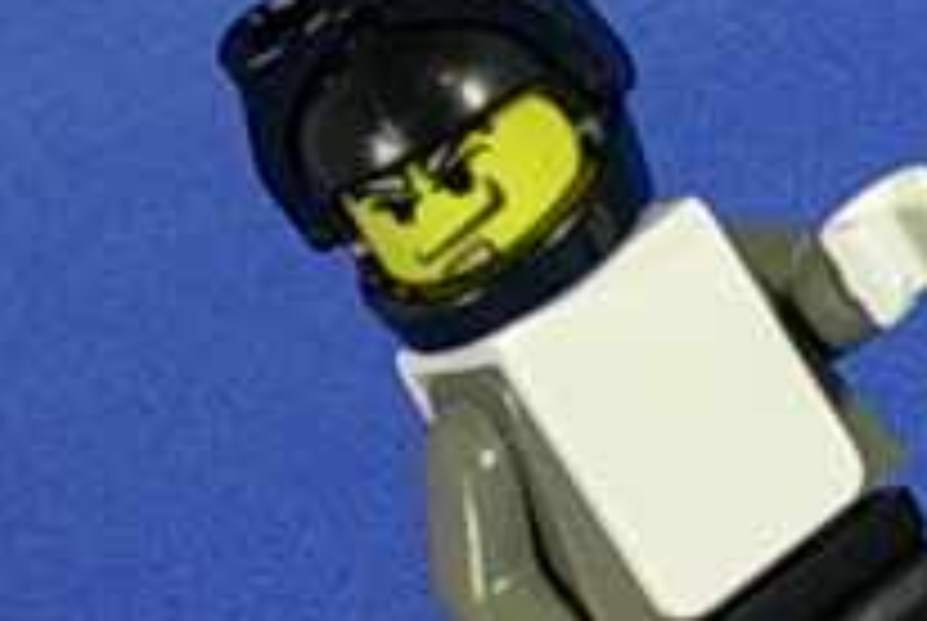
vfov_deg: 6.0
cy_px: 558
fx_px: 5905
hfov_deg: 8.8
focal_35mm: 229
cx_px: 1364
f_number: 3.7
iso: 70
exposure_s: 1/8
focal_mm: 10.8
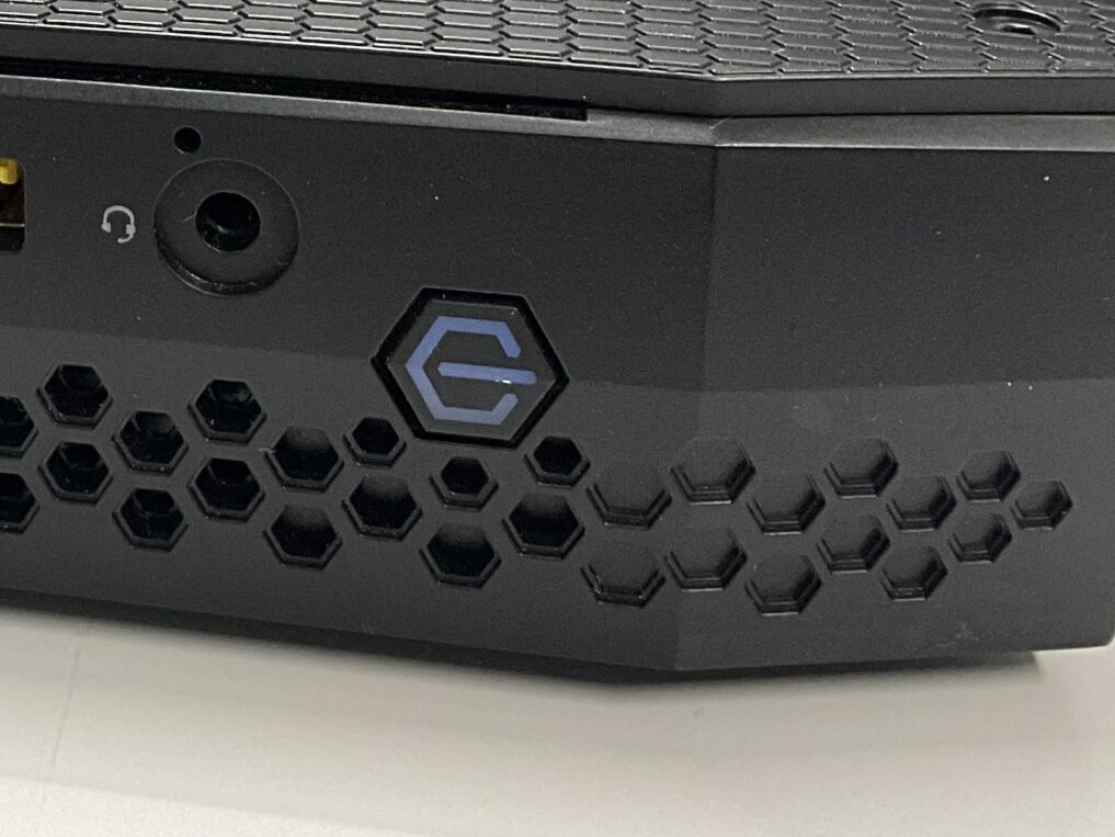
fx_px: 2352
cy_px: -105
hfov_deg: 25.0
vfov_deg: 19.3
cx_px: -88
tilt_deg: -16.9
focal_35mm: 73
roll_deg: +1.0
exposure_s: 1/60
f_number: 1.8
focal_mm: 3
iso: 100
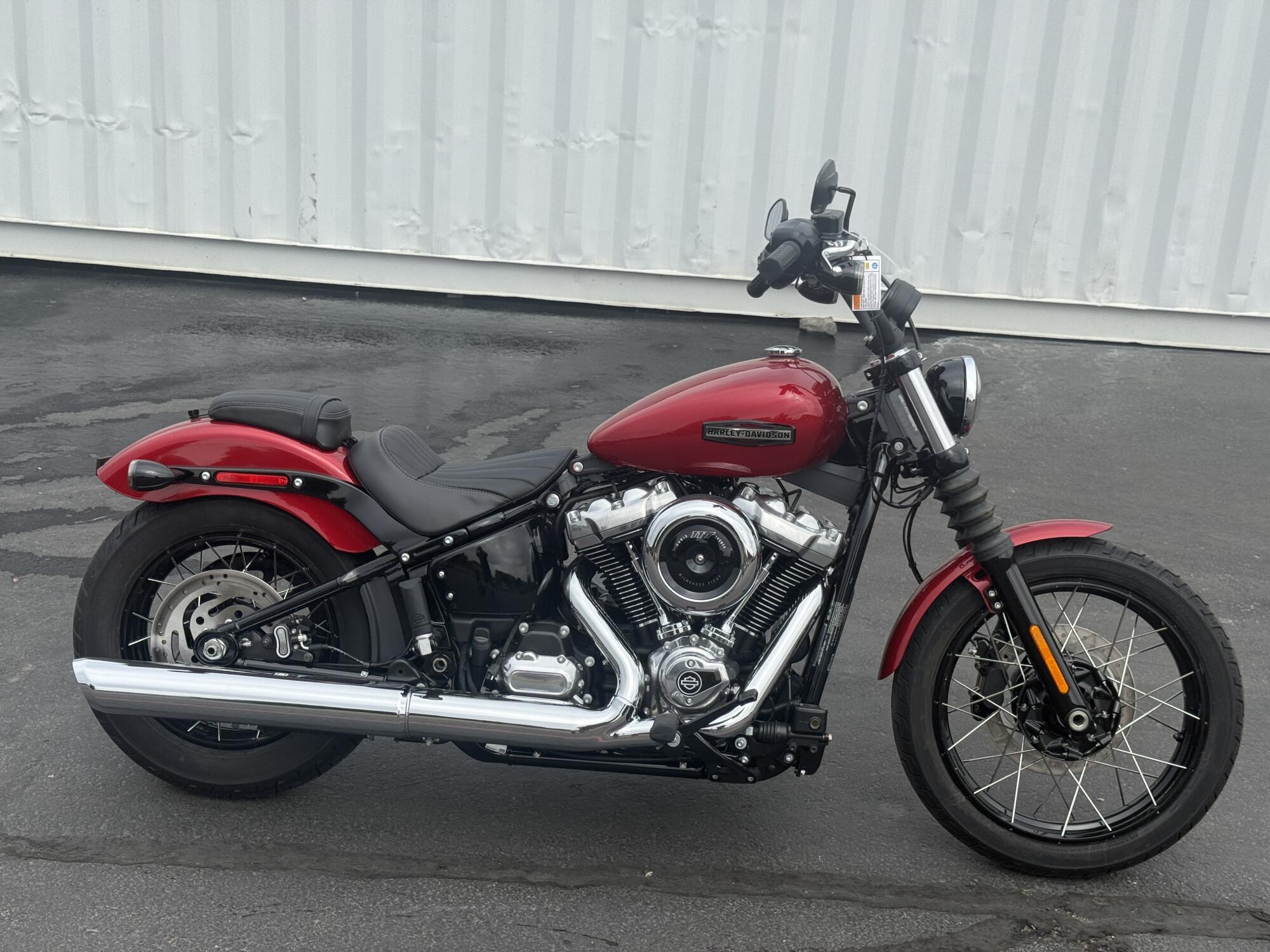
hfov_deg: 39.7
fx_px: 1761
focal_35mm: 48
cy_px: 476
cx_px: 635
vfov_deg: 30.3
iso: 64
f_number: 1.78
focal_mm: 6.76
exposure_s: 1/2146
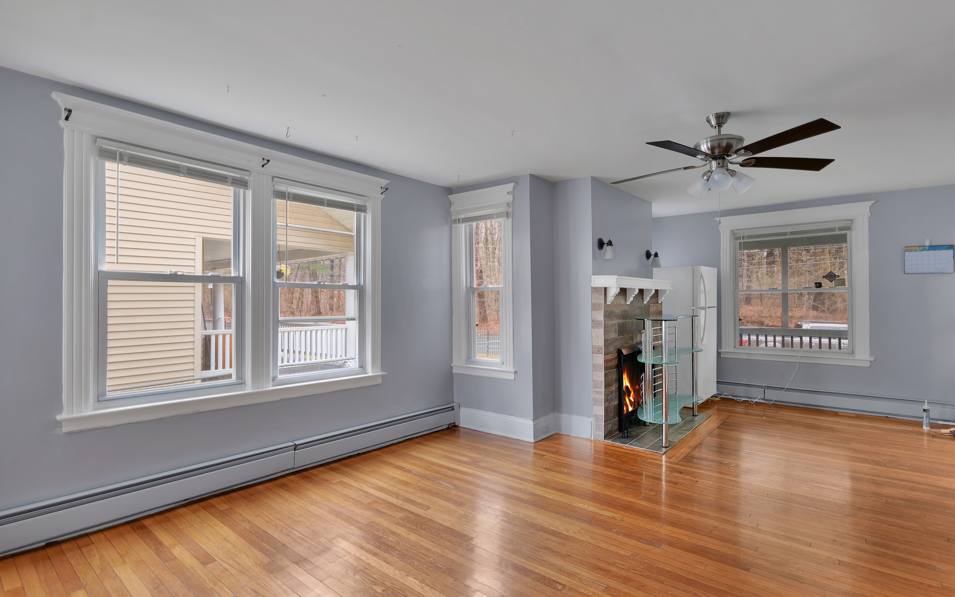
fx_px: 468
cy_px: 298
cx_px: 474
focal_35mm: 18
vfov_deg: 65.0
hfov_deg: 91.1
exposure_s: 1/20
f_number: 8
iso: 400
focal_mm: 17
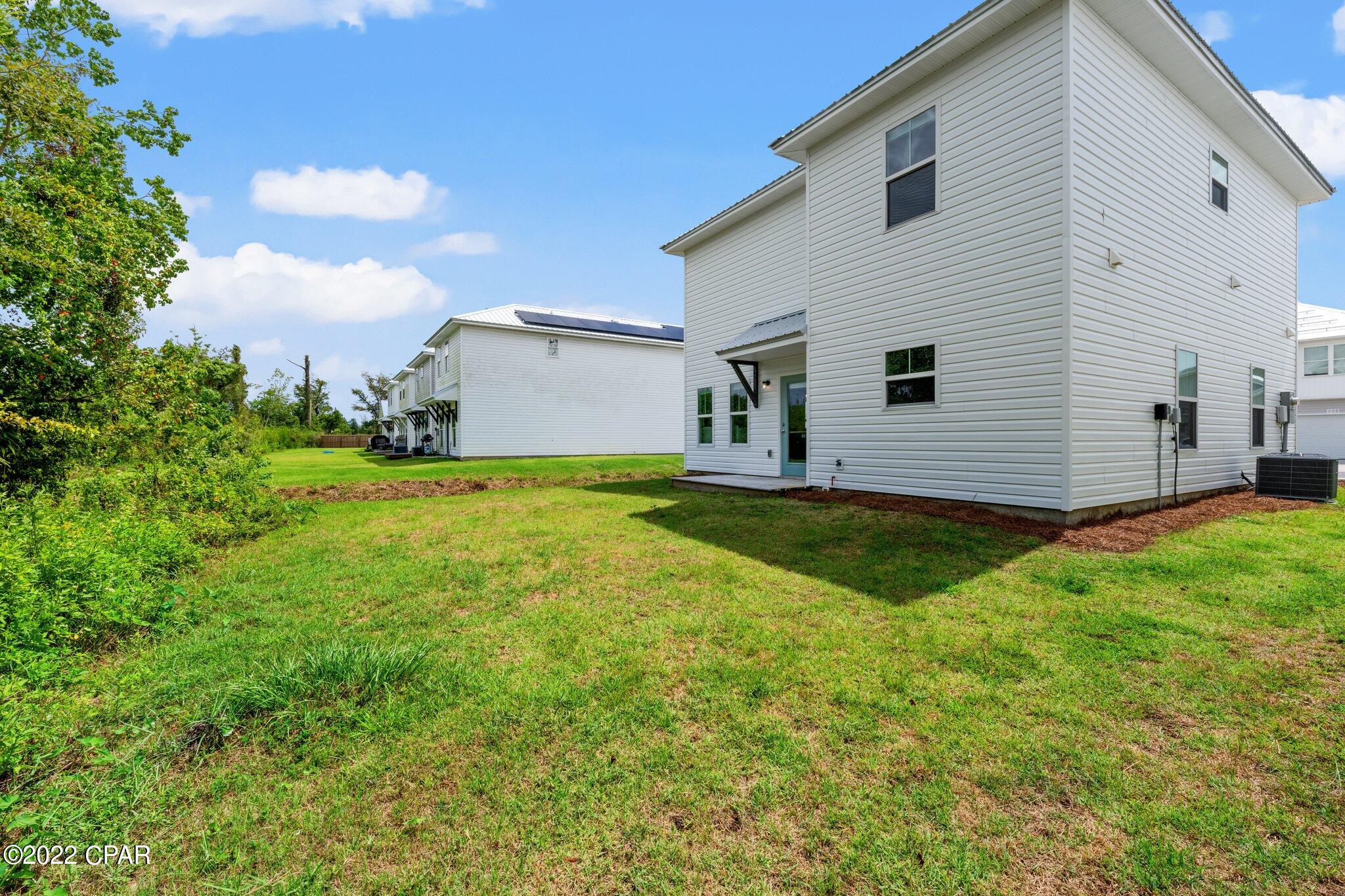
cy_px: 448
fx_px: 560
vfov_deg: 77.3
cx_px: 672
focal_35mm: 15
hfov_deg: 100.4
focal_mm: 15
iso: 500
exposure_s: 1/640
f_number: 13
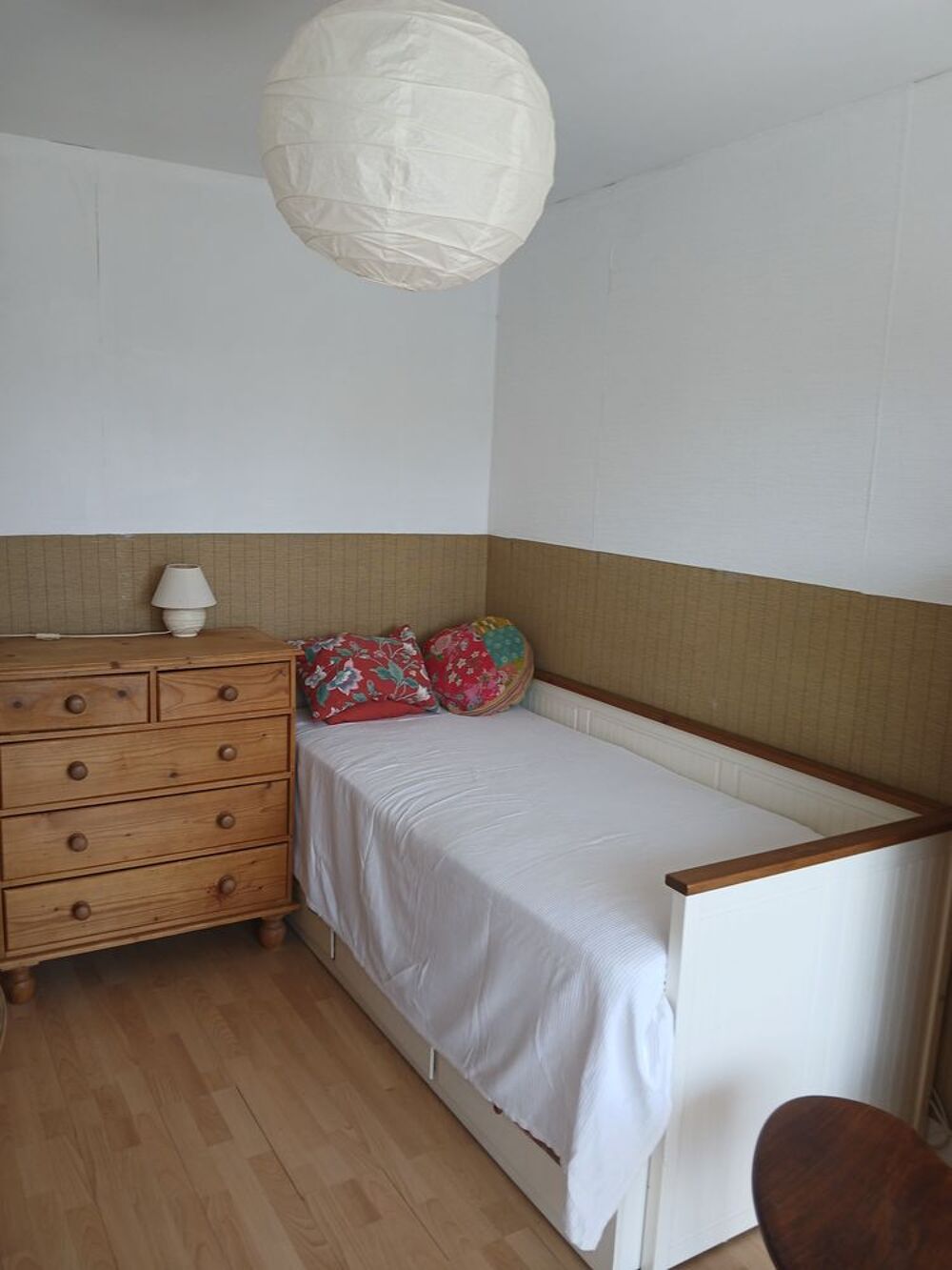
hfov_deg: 53.1
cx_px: 476
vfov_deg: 67.3
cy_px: 635
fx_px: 953
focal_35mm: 26
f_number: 1.8
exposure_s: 1/50
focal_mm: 3.98
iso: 20
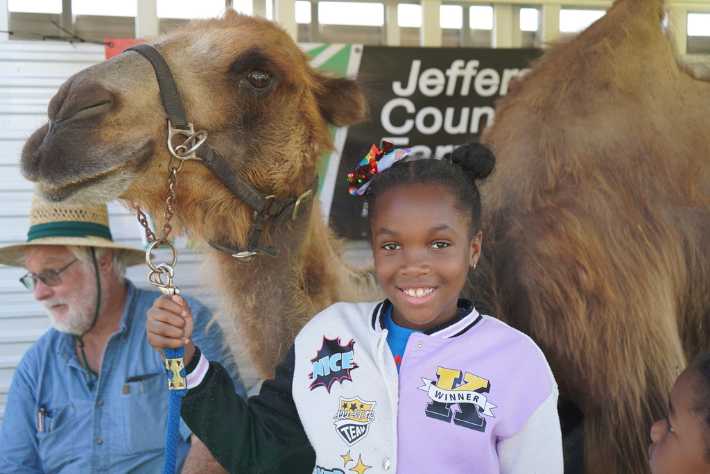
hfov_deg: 47.4
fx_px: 809
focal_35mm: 41
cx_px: 355
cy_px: 237
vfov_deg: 32.6
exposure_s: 1/160
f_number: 4.5
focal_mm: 41
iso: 200
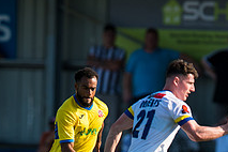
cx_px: 132
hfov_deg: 1.9
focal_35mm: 1087
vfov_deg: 1.3
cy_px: 176
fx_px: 6884
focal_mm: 400
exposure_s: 1/1600
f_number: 5
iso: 200
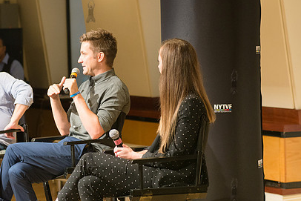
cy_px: 81
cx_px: 90
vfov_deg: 9.6
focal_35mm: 143
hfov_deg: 14.3
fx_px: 1196
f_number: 4
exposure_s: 1/125
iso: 2500
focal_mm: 100
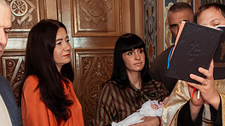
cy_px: 126
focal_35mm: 76
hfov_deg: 27.8
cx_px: 141
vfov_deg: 15.6
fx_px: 453
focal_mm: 24
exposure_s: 1/125
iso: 4000
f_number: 3.5
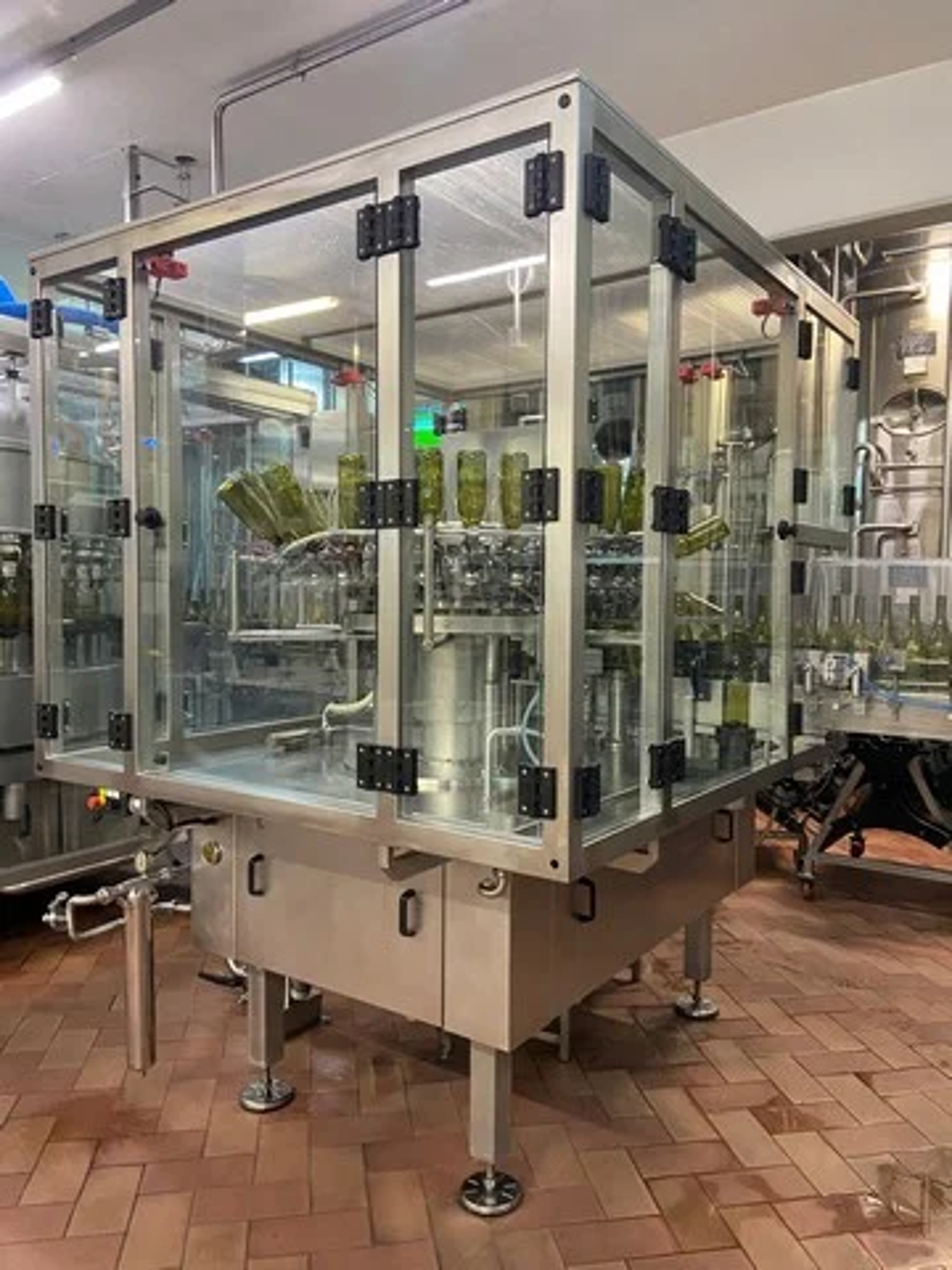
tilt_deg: -1.9
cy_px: 635
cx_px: 476
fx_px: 953
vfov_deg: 67.3
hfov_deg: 53.1
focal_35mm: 26
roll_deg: -0.6
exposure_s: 1/50
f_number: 1.8
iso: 250
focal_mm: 4.25
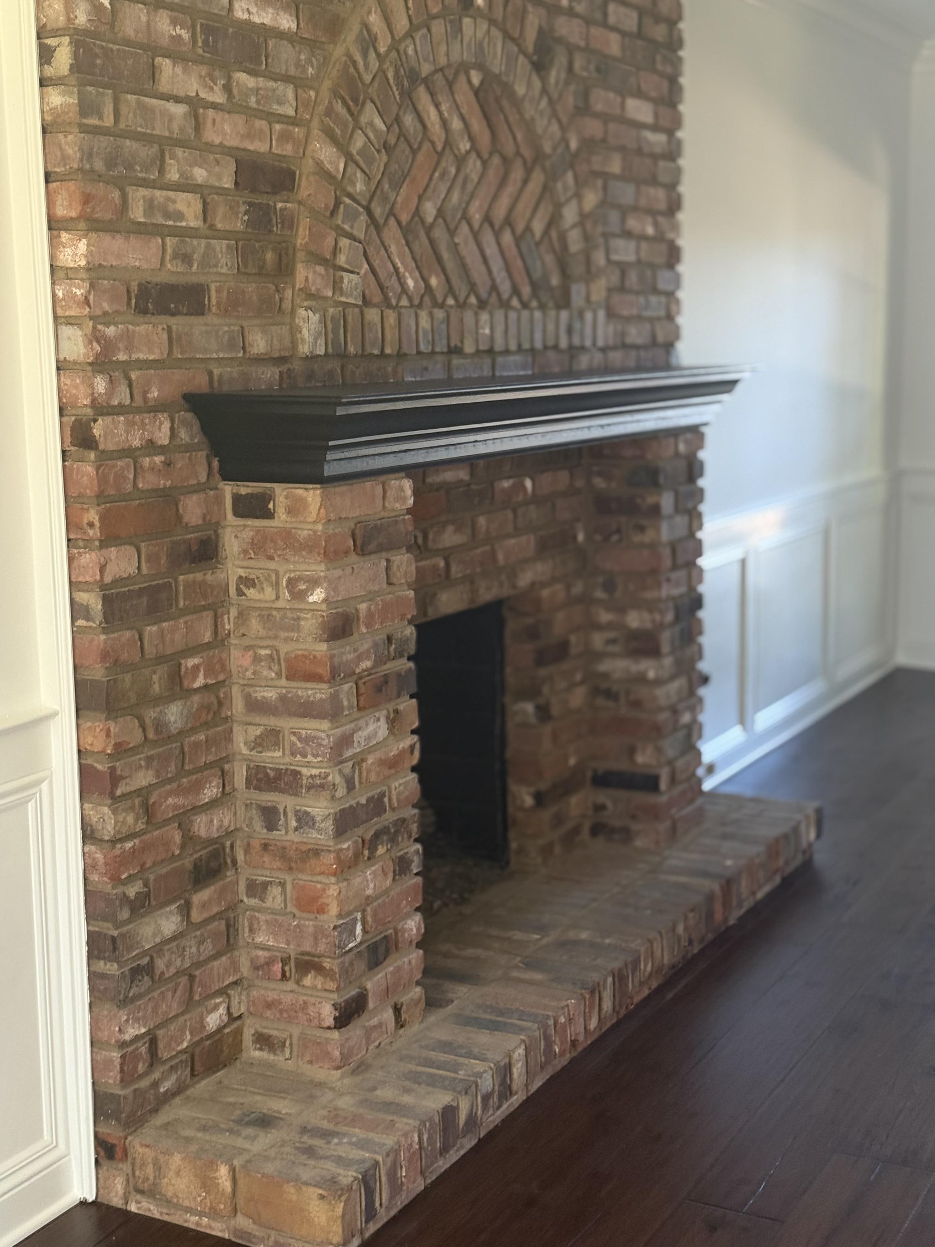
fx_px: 1765
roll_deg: -0.3
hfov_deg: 29.7
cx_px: 464
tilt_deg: -7.2
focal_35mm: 49
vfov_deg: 38.9
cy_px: 614
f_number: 1.78
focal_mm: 6.76
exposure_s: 1/60
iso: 200
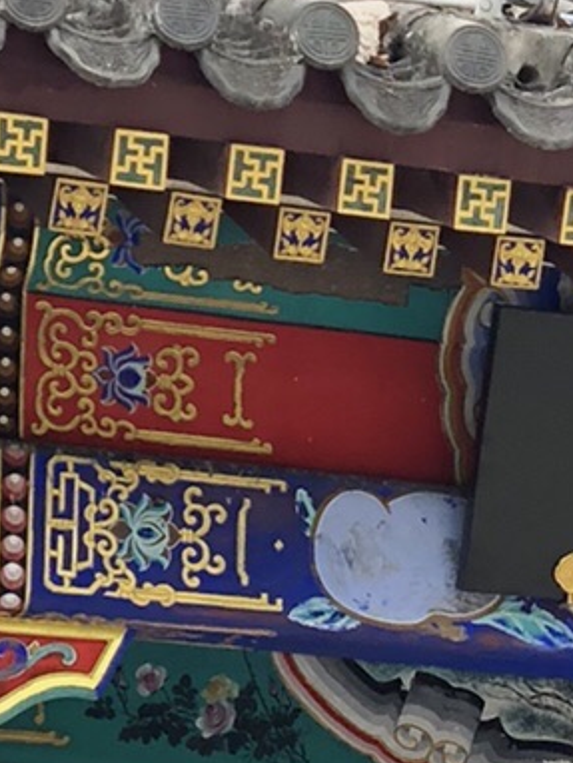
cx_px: 821
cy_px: 1250
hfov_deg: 5.4
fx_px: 5997
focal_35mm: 272
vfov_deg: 7.1
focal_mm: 6
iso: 16
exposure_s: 1/372
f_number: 2.4
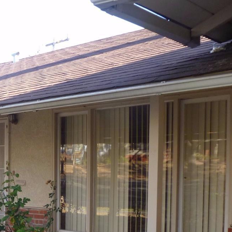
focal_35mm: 57
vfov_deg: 29.2
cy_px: 195
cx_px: 7
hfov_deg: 28.4
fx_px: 432
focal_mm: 5
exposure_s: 1/100
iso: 160
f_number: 3.3
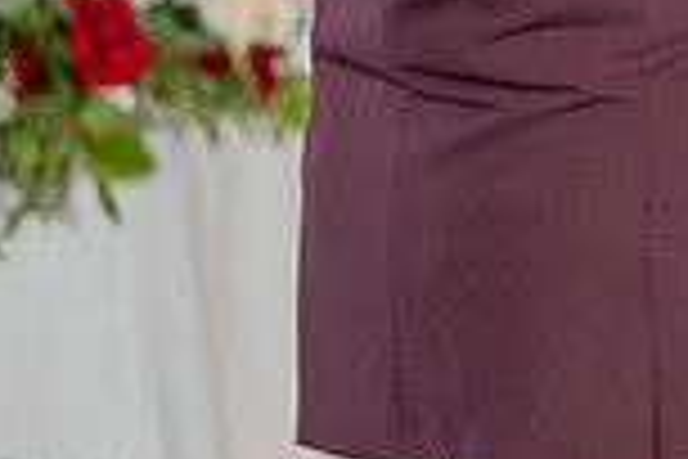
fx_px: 6784
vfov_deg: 3.9
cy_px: -287
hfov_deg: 5.7
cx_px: 1245
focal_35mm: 355
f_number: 2.8
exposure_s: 1/125
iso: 1600
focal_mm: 92
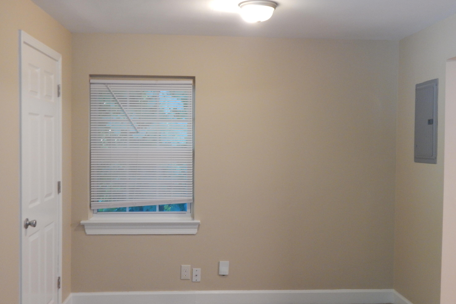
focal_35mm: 40
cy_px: 151
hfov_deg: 48.5
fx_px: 507
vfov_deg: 33.4
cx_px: 229
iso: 400
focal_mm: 6.8
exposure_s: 1/20
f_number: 3.4
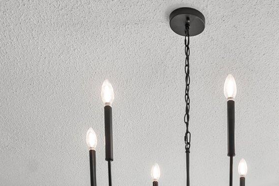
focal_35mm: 62
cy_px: 337
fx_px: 480
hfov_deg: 31.1
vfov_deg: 17.6
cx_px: 244
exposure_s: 1/125
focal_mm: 17
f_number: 5.6
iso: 400
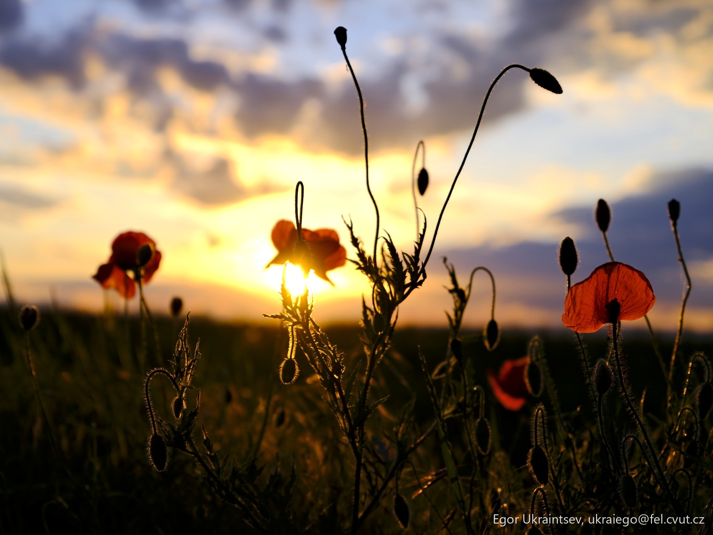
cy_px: 268
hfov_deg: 34.9
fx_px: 1133
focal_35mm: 55
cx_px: 356
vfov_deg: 26.6
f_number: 5.6
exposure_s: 1/220
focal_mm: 70
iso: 100
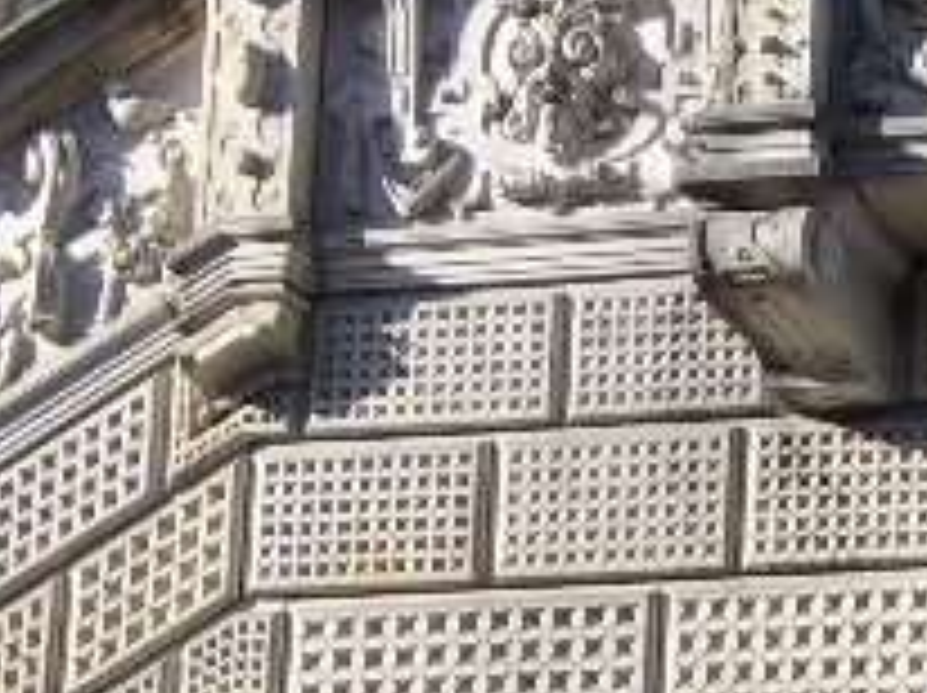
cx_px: 1732
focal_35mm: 141
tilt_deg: +7.3
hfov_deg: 12.6
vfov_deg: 9.7
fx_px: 3772
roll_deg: -0.6
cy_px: 1431
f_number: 2.2
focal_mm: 4.15
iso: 25
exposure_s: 1/366
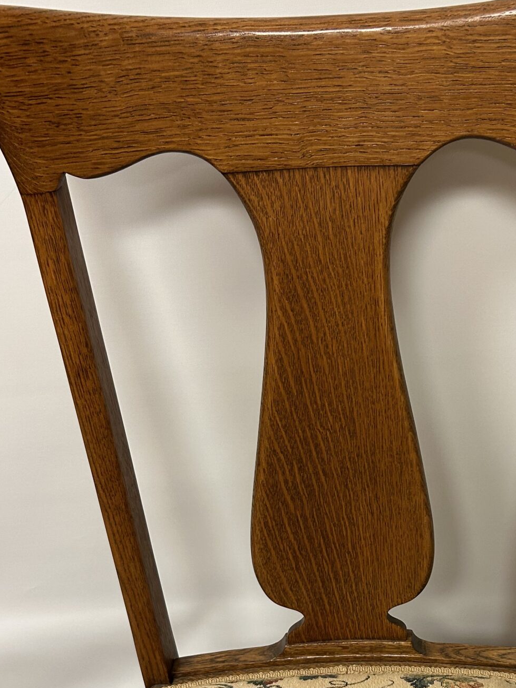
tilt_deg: -41.3
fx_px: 1013
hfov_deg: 28.3
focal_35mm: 51
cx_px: 367
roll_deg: +4.0
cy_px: 530
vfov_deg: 36.5
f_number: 1.5
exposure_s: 1/61
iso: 100
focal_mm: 5.7
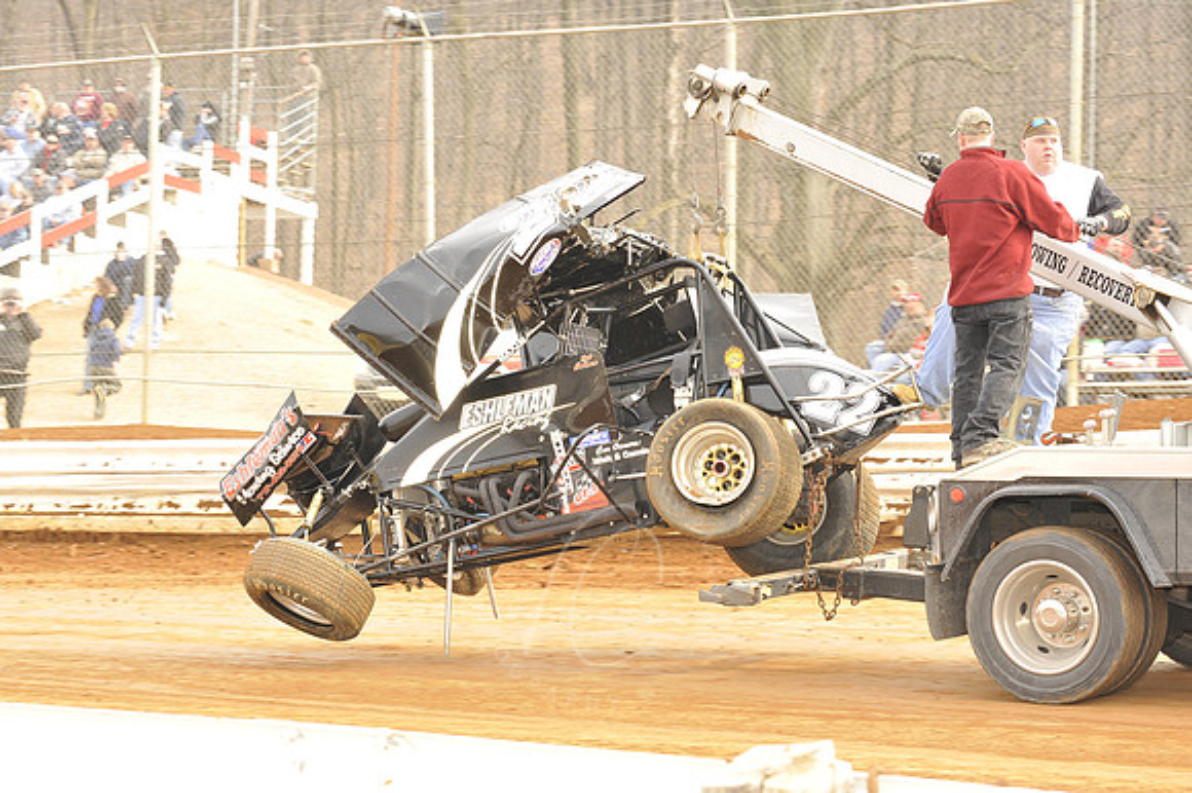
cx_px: 596
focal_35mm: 105
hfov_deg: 19.5
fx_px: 3475
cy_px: 396
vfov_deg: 13.0
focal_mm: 105
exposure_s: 1/100
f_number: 9
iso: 400
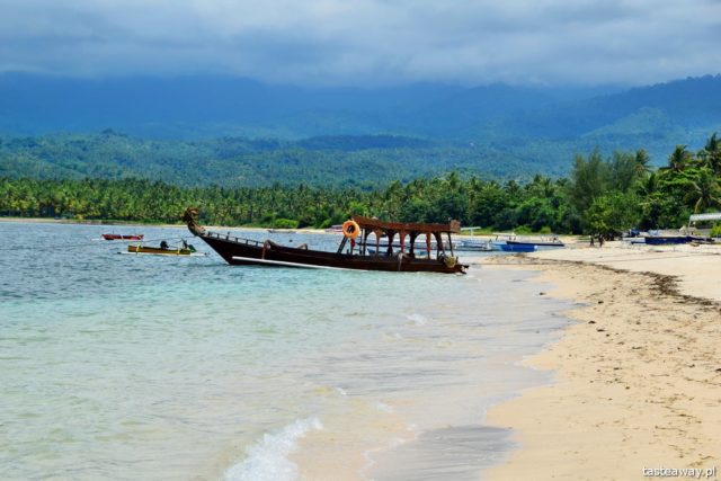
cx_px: 360
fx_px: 2404
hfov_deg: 17.1
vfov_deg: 11.4
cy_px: 240
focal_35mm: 120
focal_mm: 80
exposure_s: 1/500
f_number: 11
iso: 200
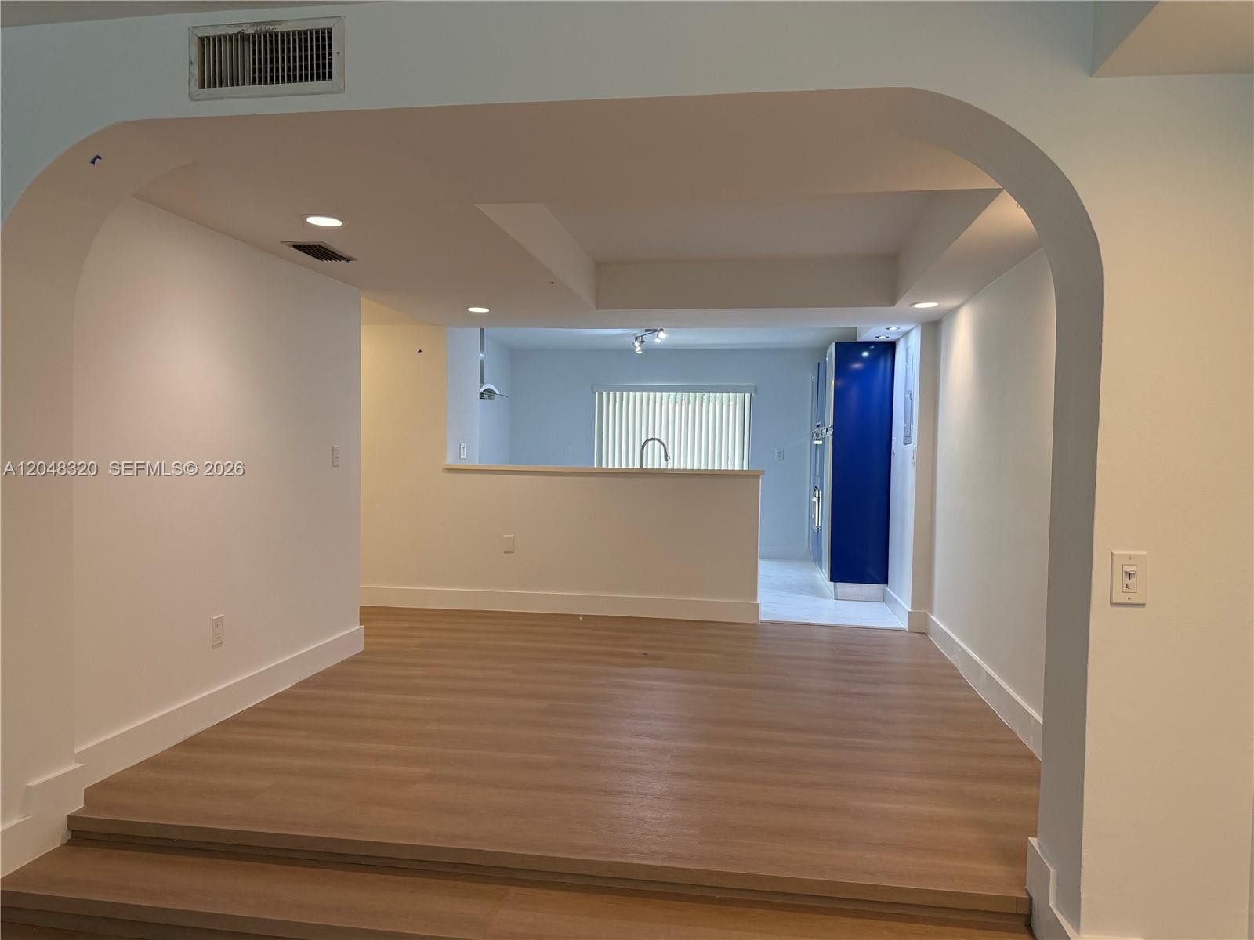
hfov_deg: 71.6
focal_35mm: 24
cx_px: 627
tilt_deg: -1.5
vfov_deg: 56.8
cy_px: 470
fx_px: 869
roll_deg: -0.9
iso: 160
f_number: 1.78
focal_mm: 6.76
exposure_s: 1/120
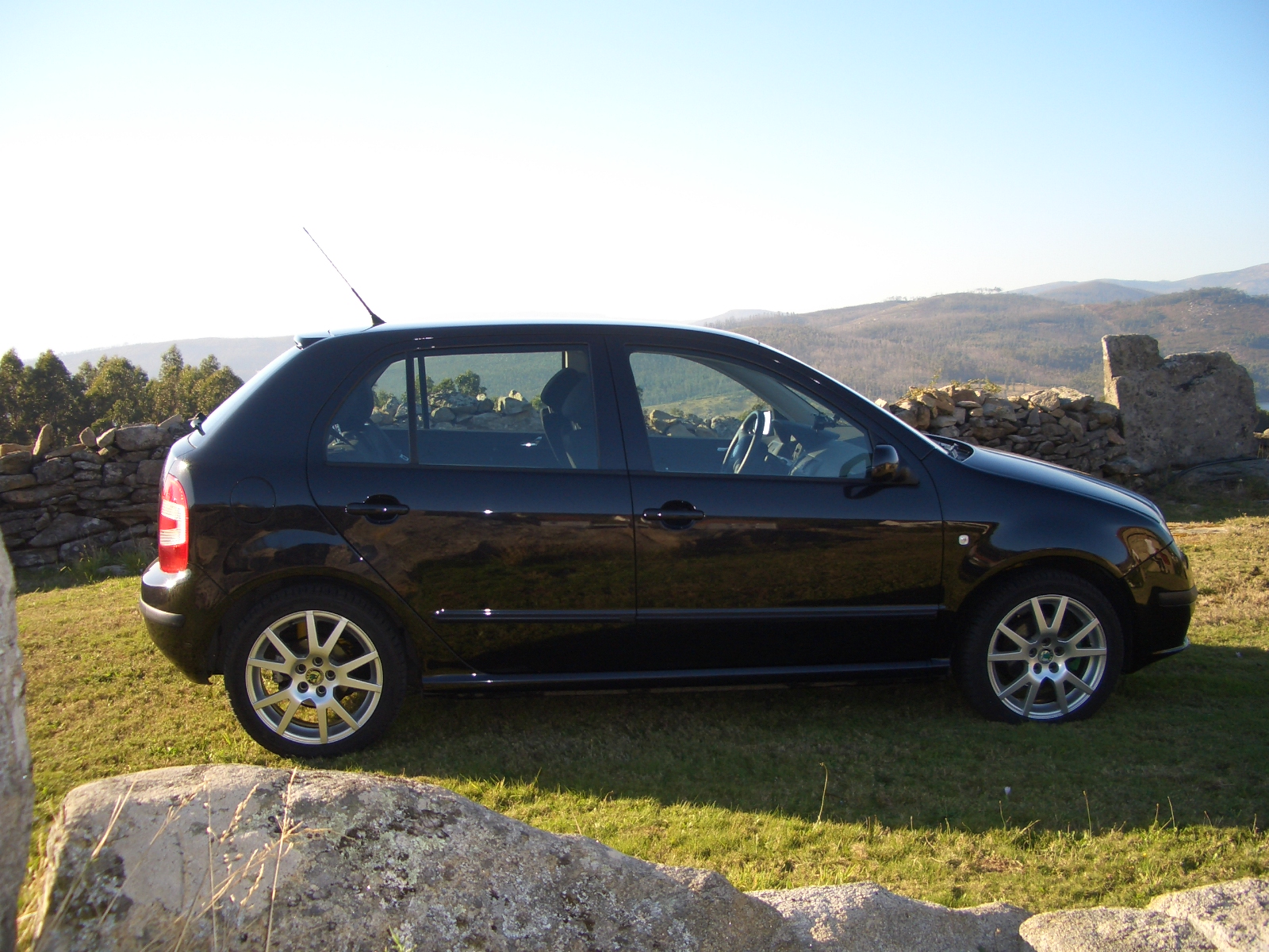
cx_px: 634
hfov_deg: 52.6
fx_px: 1283
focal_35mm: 35
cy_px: 476
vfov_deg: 40.7
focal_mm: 5.8
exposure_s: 1/400
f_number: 2.6
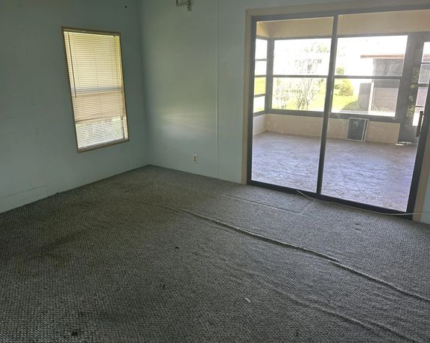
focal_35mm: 26
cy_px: 167
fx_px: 331
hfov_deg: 66.0
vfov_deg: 54.9
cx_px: 229
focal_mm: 6.86
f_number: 1.78
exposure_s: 1/121
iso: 160
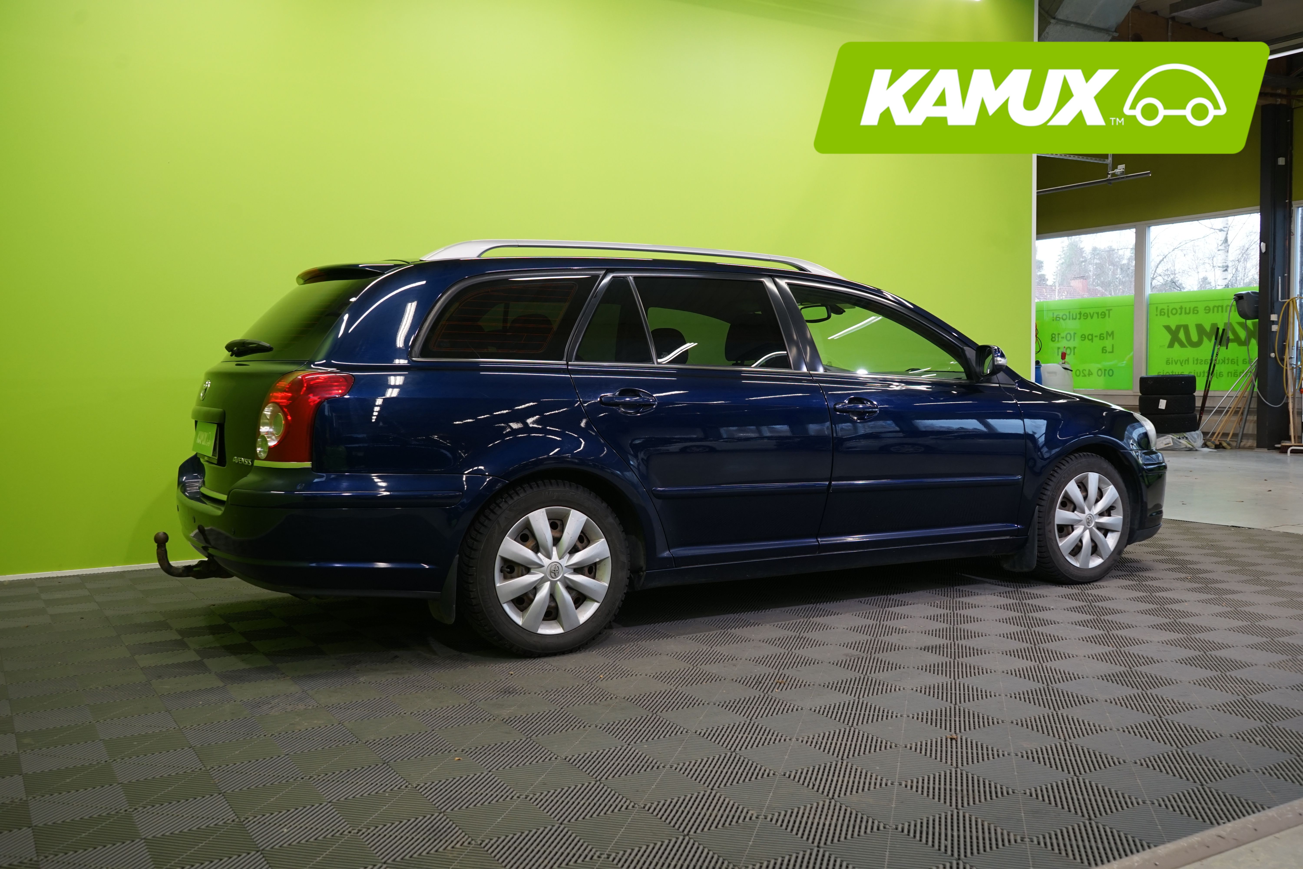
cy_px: 434
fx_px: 1122
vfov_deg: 42.3
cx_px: 652
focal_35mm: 31
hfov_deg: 60.3
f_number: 6.3
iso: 640
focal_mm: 31
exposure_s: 1/30
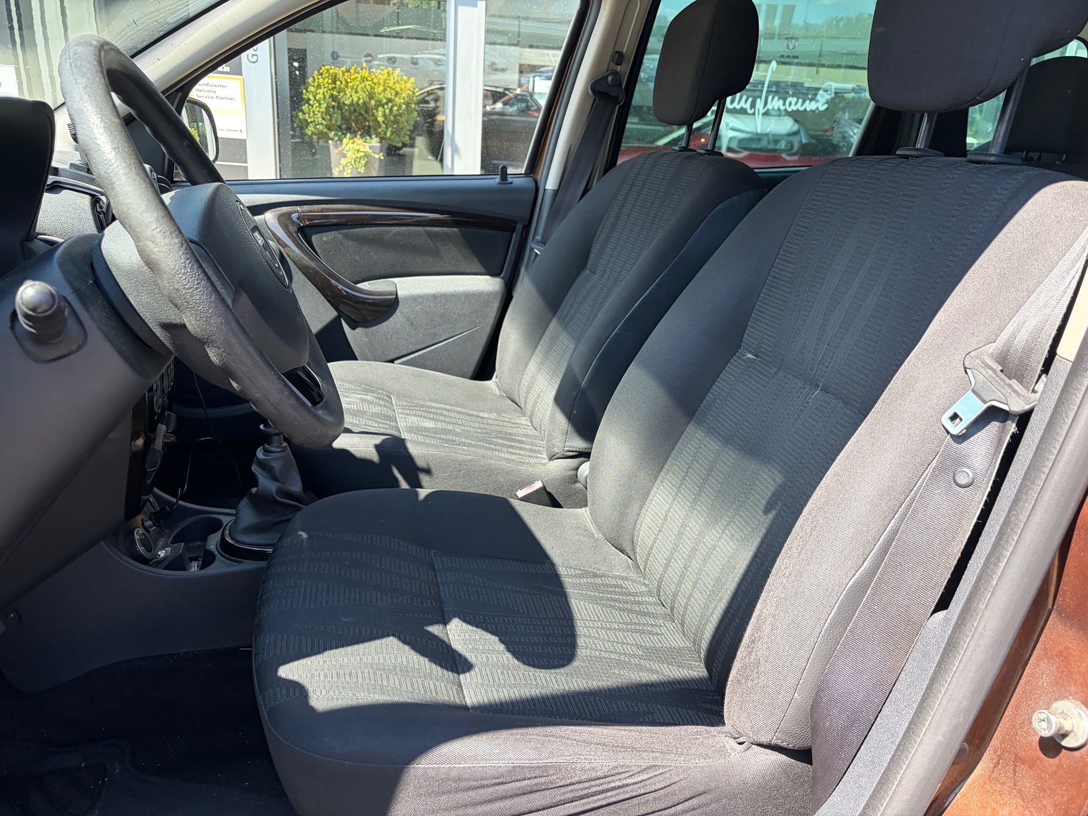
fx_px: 817
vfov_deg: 53.1
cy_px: 408
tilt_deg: -17.2
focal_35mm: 26
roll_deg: -5.0
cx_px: 544
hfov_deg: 67.3
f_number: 1.6
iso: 64
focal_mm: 5.96
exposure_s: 1/357
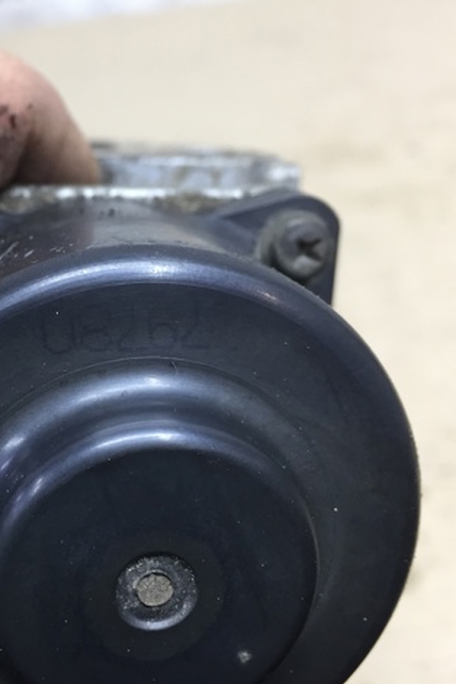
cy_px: 344
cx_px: 84
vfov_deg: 47.4
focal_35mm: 41
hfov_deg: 31.7
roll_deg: +12.4
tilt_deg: -38.1
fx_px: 779
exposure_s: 1/33
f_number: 2.2
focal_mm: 4.15
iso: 125
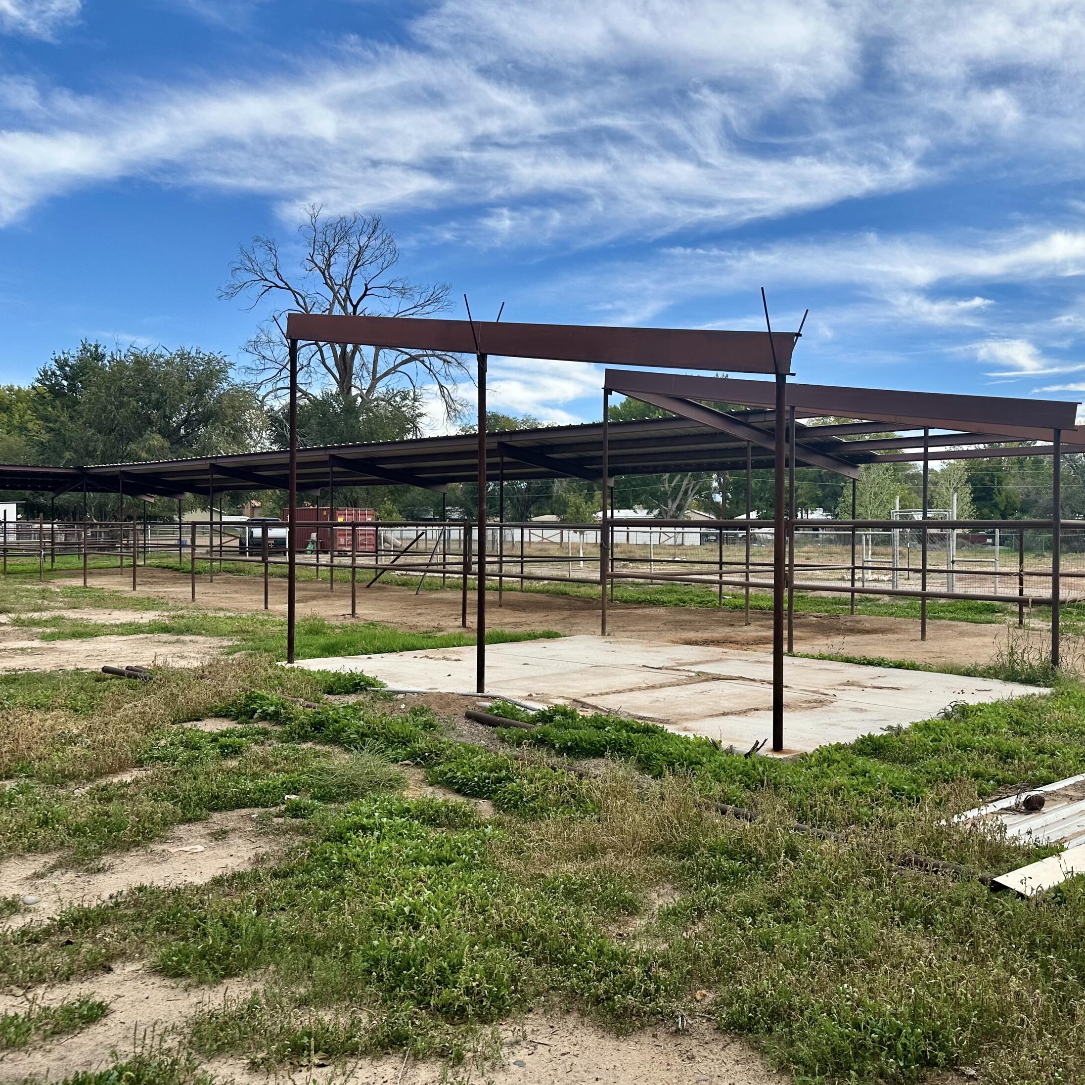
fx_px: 1028
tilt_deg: -1.0
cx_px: 696
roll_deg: -1.0
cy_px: 540
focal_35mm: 29
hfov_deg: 54.8
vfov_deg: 55.6
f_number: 1.78
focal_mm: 6.86
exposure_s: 1/3356
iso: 80
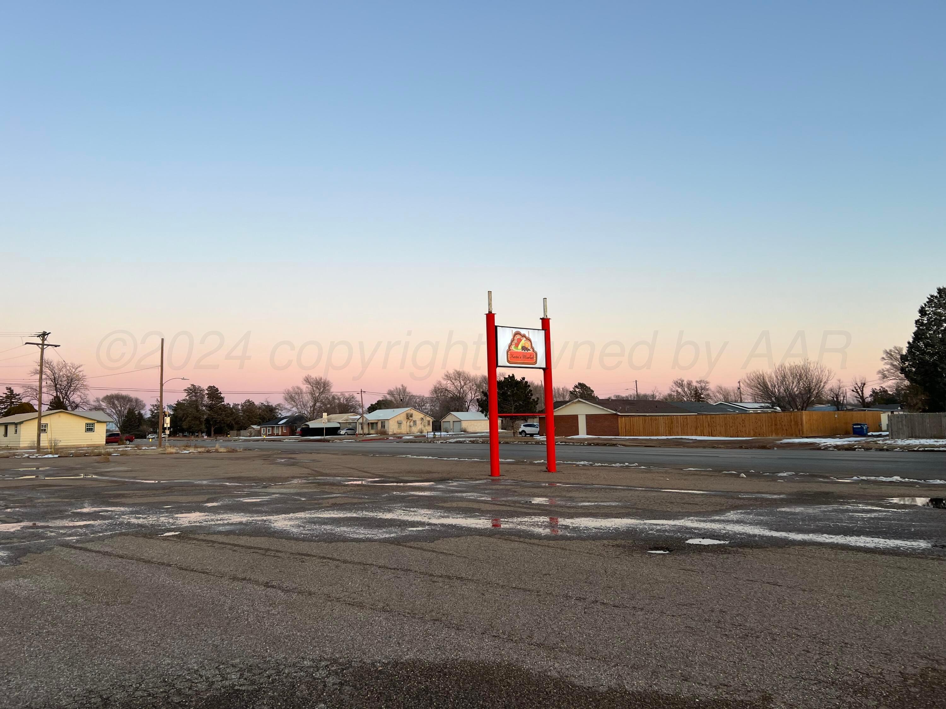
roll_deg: +2.4
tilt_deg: +3.3
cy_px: 354
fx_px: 711
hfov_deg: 67.3
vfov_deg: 53.1
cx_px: 473
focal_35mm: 26
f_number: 1.5
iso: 32
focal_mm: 5.7
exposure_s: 1/143
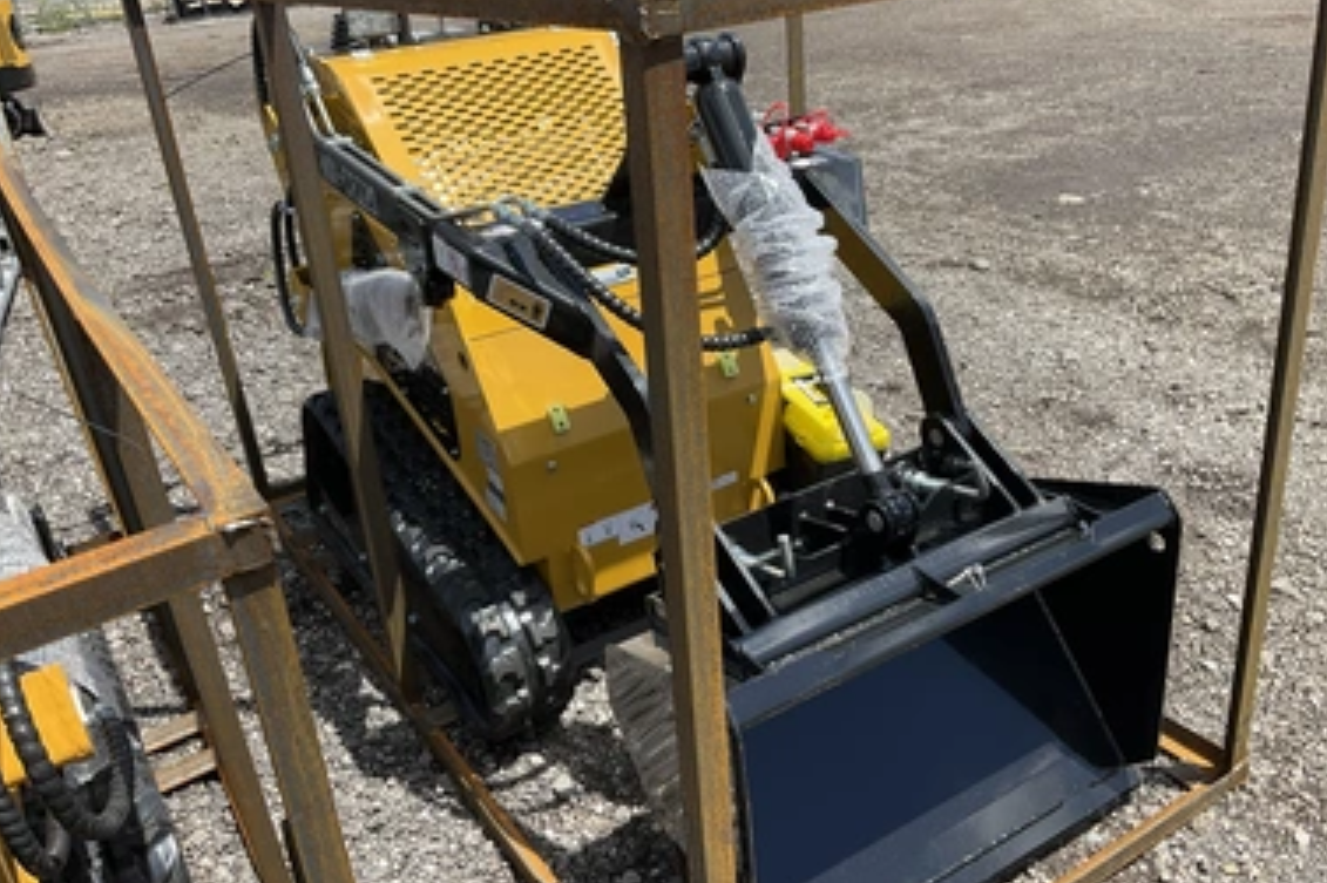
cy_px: 419
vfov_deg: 41.1
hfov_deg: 58.7
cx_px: 658
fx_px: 1179
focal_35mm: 32
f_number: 1.8
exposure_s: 1/1168
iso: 25
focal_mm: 3
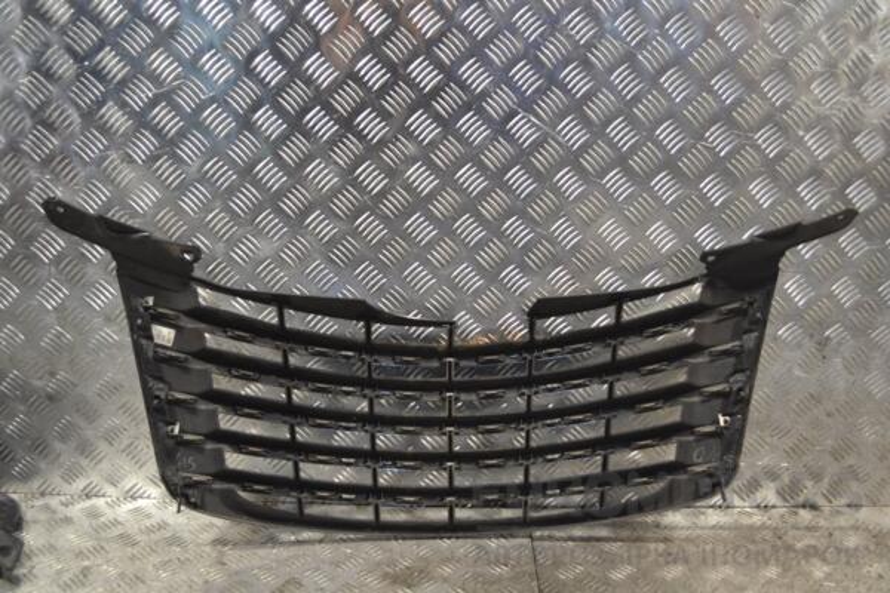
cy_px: 296
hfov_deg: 49.6
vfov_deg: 34.2
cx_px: 445
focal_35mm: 39
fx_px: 964
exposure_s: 1/80
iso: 400
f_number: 4.2
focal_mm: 26
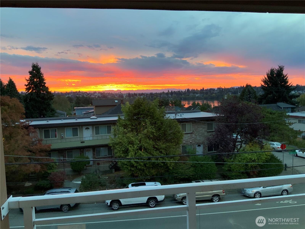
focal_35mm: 29
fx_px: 256
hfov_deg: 61.7
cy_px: 114
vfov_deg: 48.2
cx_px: 152
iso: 100
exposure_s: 1/60
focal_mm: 3
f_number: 1.8
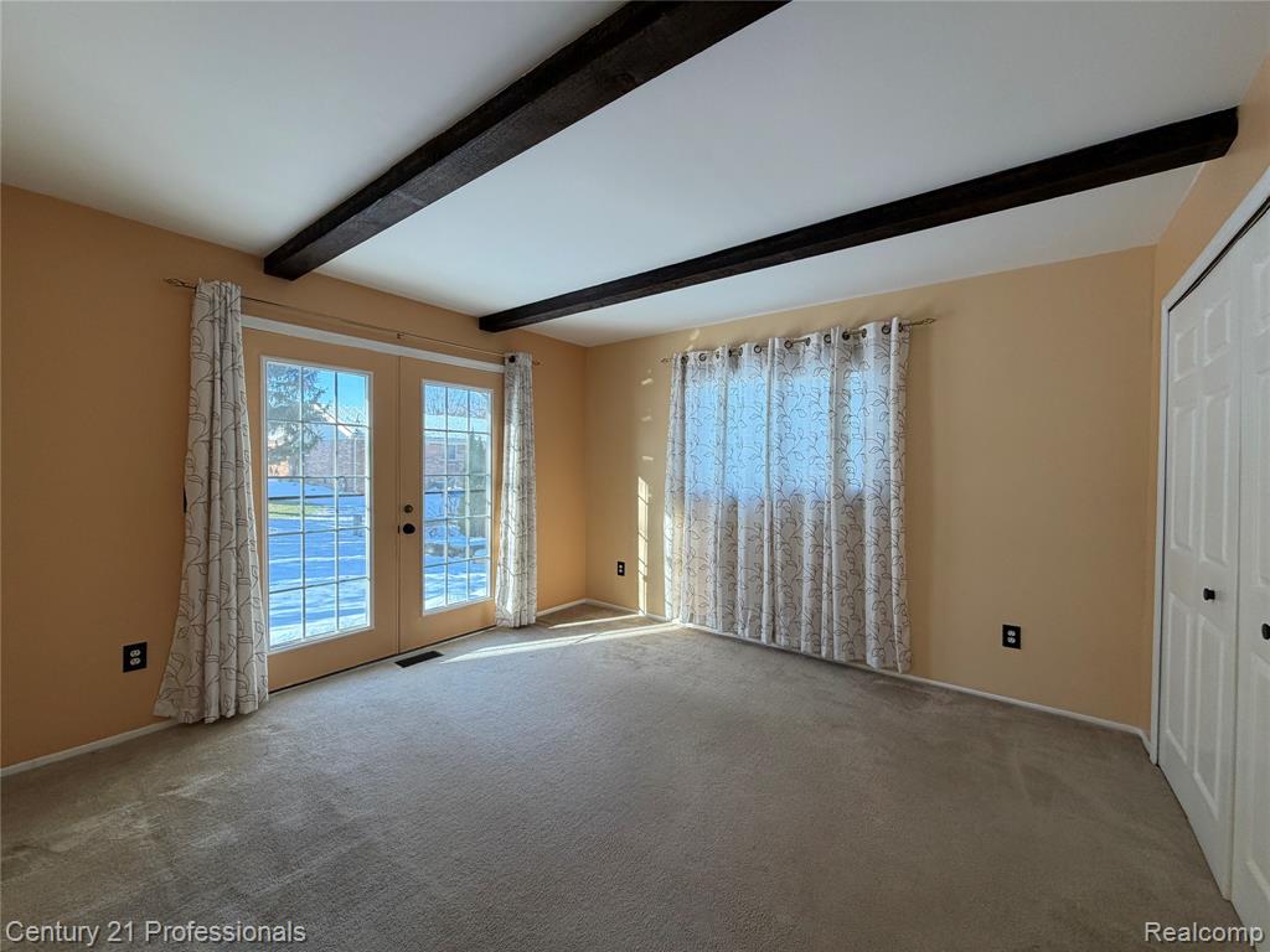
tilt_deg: +0.4
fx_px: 514
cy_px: 476
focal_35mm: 14
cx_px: 635
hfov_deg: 102.1
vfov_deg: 85.7
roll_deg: -0.2
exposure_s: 1/120
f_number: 2.2
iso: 80
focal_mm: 2.22
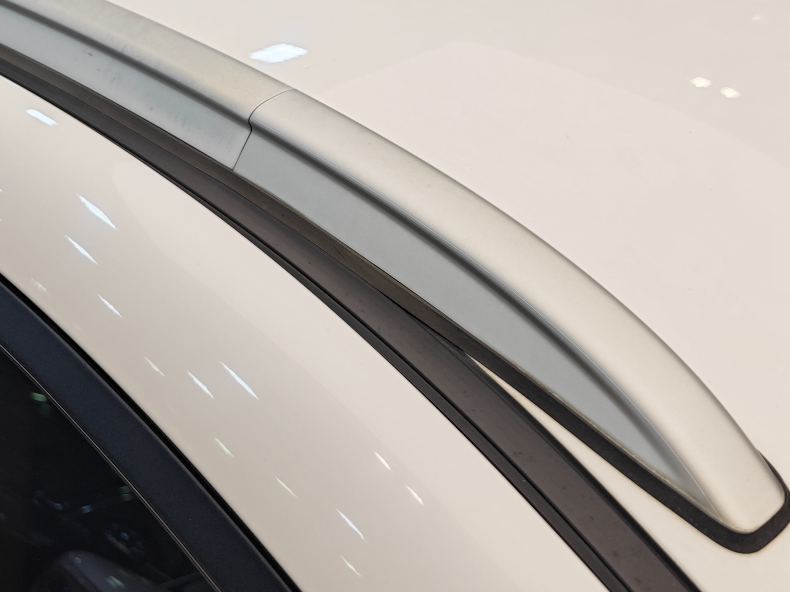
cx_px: 535
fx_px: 1004
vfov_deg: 32.3
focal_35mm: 44
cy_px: 150
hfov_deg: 42.3
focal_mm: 8.7
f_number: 1.9
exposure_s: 1/100
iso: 160
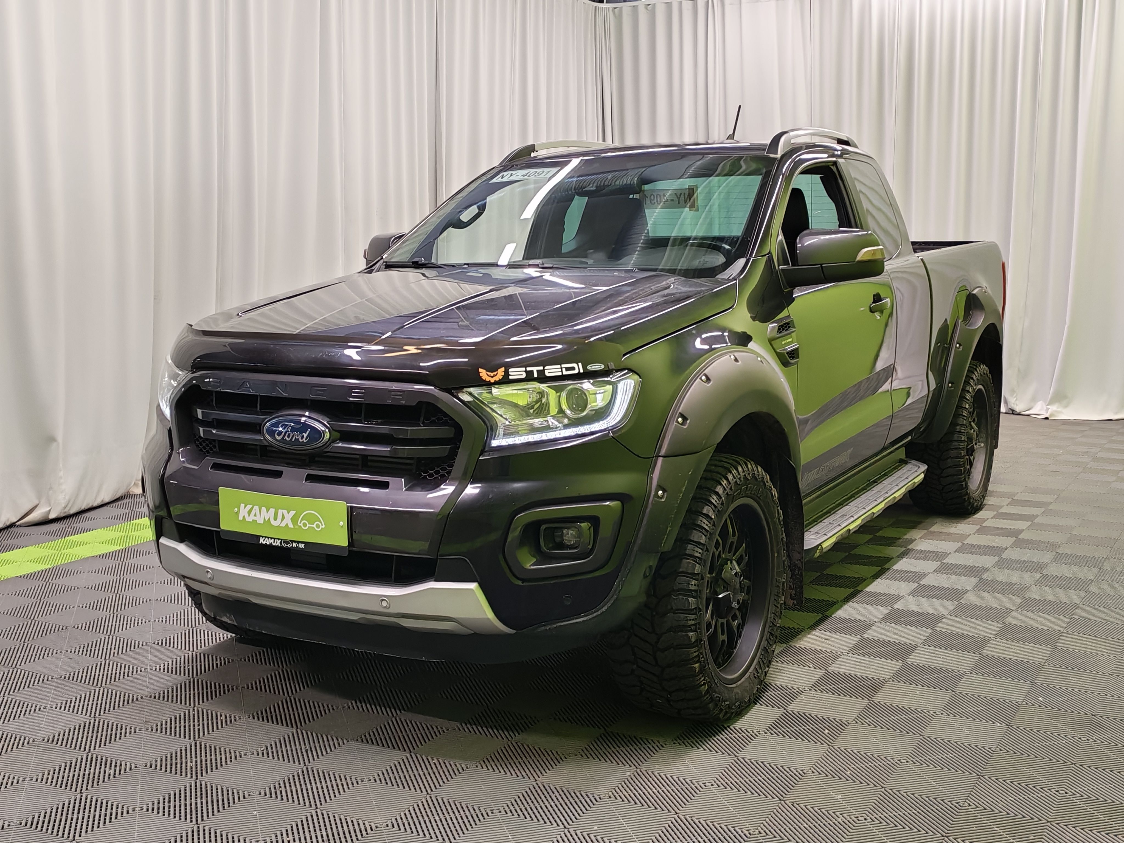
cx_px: 562
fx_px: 1364
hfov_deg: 44.8
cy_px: 422
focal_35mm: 42
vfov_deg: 34.3
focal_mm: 6.12
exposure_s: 1/100
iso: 500
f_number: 1.9
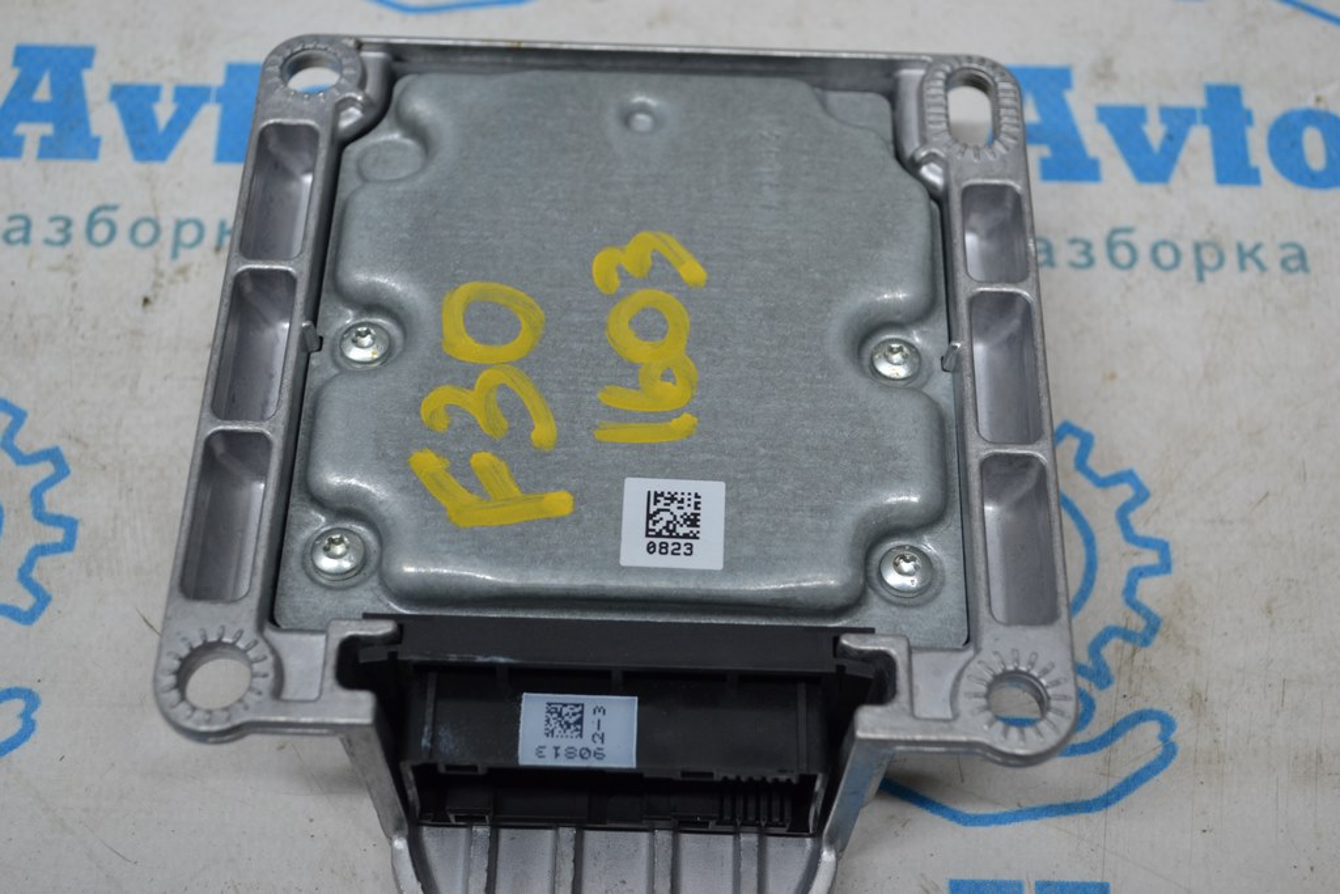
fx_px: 1954
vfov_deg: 25.8
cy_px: 447
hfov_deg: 37.8
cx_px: 670
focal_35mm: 52
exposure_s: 1/100
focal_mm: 35
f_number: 5
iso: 400
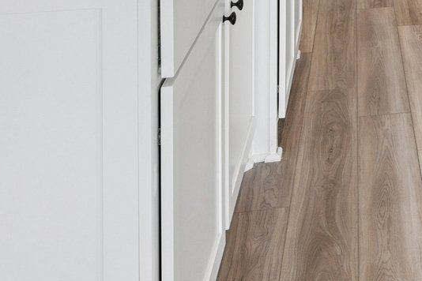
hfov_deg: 25.6
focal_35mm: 69
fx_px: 809
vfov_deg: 16.4
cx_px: 531
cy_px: -232
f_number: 8
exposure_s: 1/20
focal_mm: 18
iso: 500
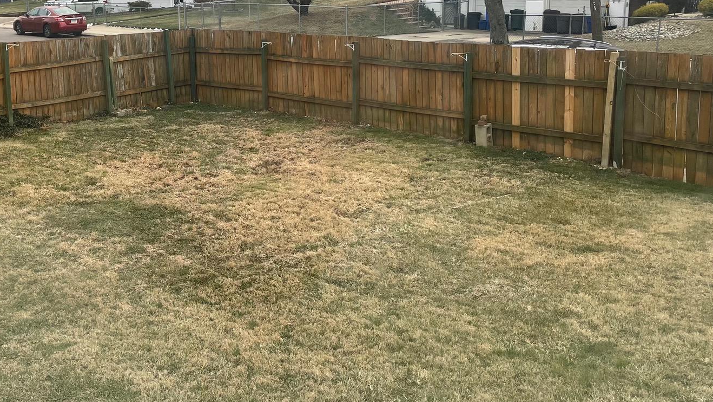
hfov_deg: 45.1
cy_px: 154
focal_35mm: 44
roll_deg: +3.3
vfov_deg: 27.0
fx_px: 832
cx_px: 193
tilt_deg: -13.7
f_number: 1.6
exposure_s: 1/121
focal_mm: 4.2
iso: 32
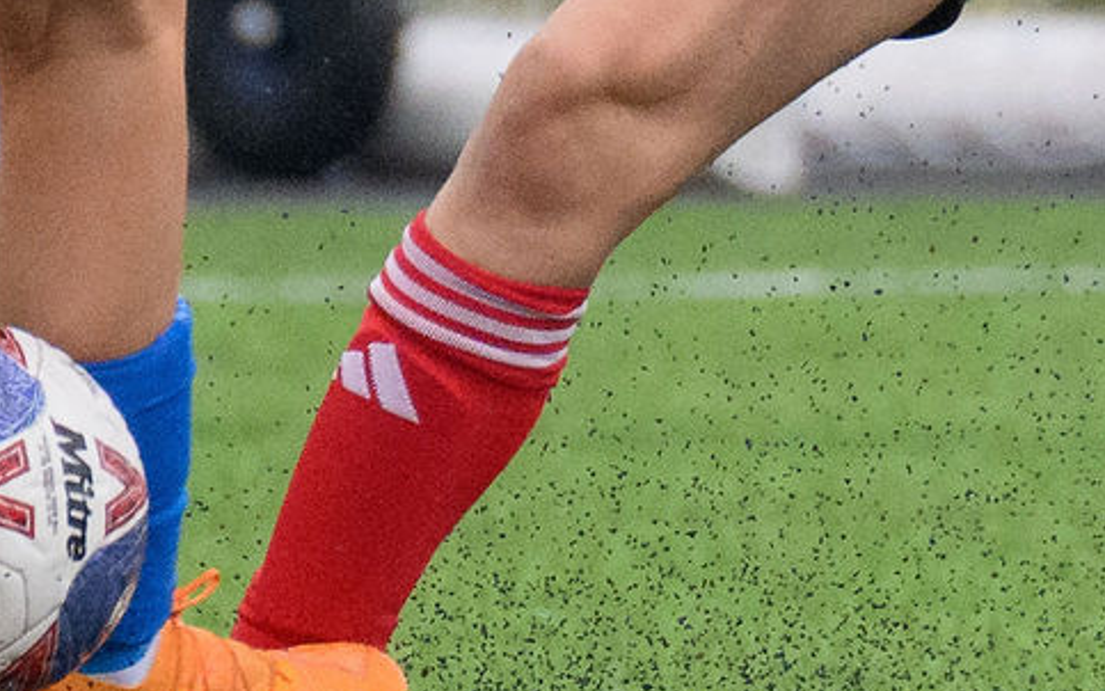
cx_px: 2060
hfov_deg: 0.6
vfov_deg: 0.3
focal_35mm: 3798
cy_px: -248
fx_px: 114389
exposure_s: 1/1250
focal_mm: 400
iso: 2500
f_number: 5.6
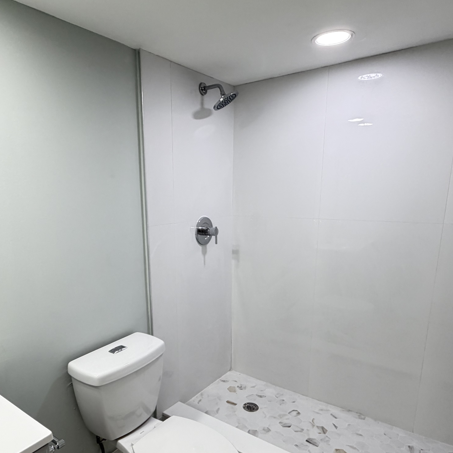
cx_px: 200
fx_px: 355
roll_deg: +0.8
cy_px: 273
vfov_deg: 64.4
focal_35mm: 24
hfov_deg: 64.8
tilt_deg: -13.8
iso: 250
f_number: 2.2
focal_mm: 2.22
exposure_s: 1/120
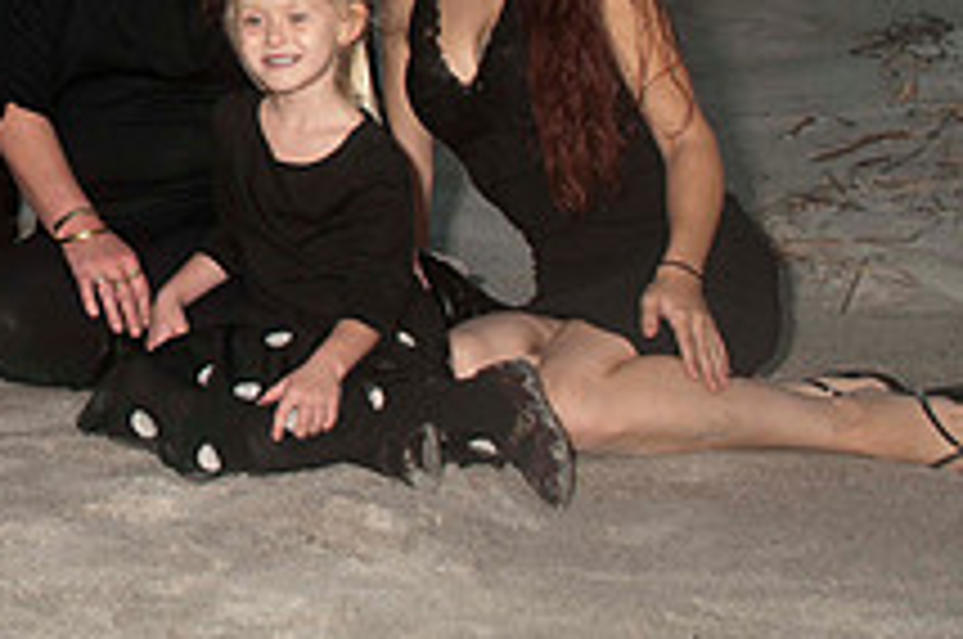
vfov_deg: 10.6
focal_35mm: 126
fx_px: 3365
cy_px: -182
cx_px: -234
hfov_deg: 15.6
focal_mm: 31
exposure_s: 1/100
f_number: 5.6
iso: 100
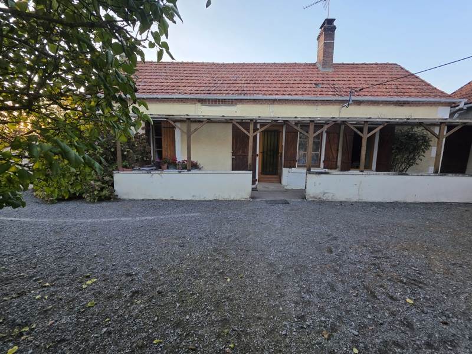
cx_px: 236
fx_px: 177
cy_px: 177
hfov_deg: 106.2
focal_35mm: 13
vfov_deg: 89.9
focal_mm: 2.2
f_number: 1.9
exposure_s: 1/100
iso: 32
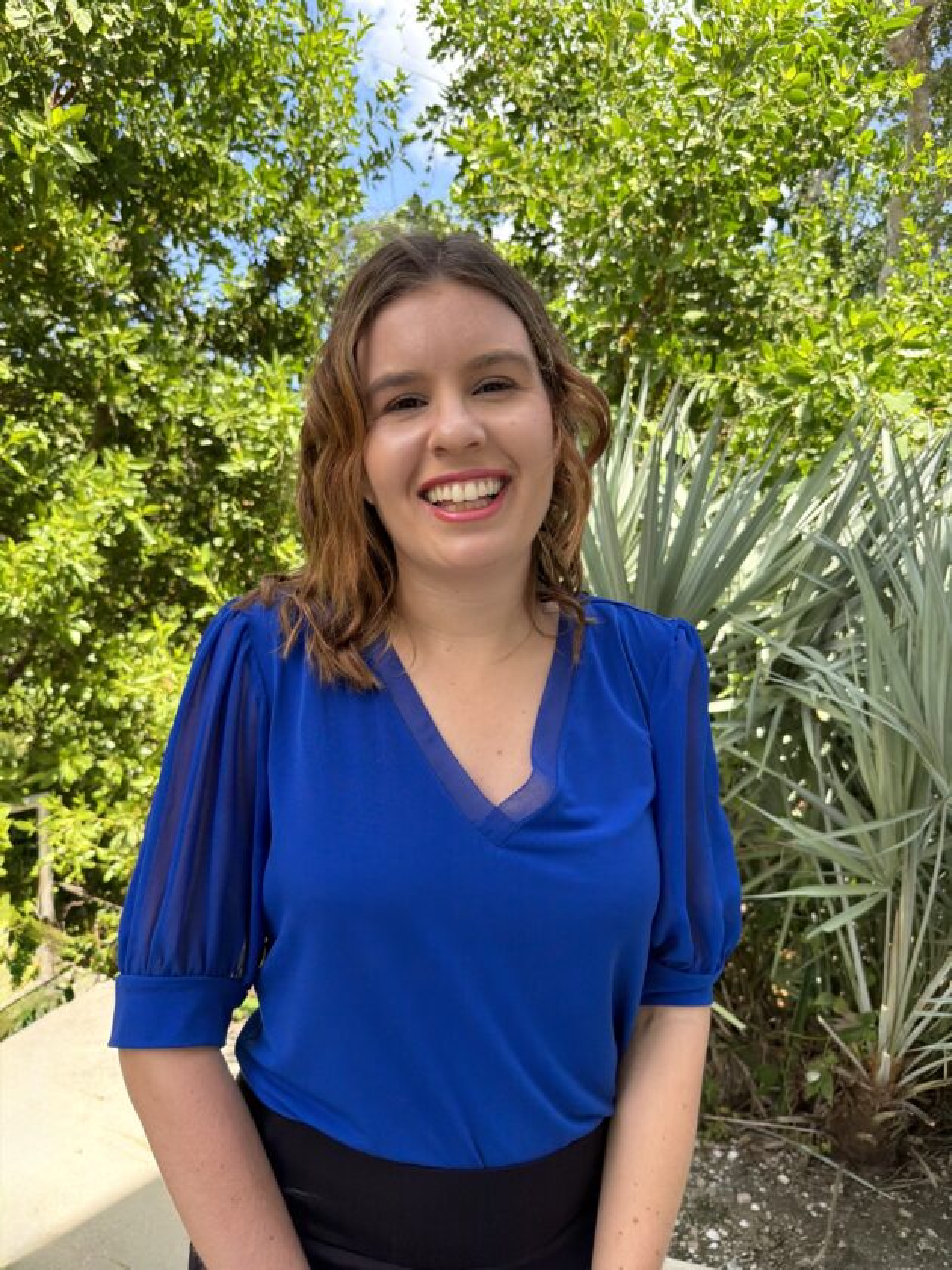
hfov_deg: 56.8
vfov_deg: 71.6
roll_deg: -0.3
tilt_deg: -6.3
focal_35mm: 24
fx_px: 880
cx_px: 476
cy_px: 635
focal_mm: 6.76
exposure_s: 1/4167
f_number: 1.78
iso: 400
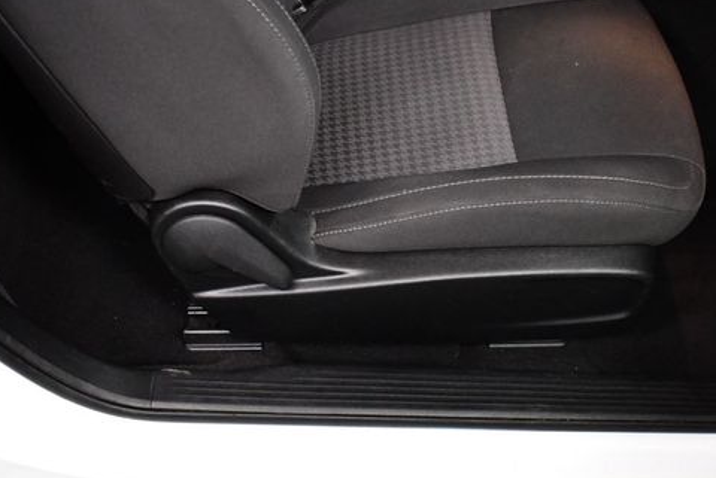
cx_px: 364
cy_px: 302
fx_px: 956
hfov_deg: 41.1
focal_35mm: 48
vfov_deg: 28.0
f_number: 3.5
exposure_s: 1/125
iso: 3200
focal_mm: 18
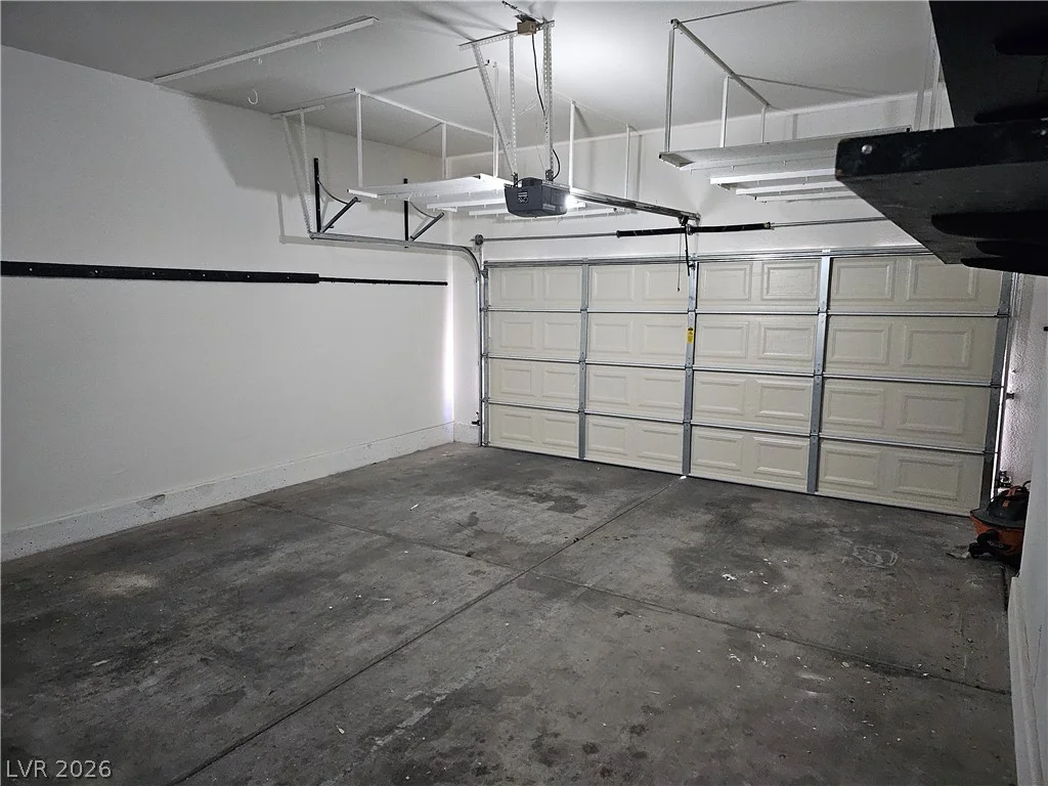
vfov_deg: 58.9
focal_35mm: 23
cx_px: 524
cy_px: 393
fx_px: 696
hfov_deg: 73.9
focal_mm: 6.3
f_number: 1.7
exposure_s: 1/240
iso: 2000
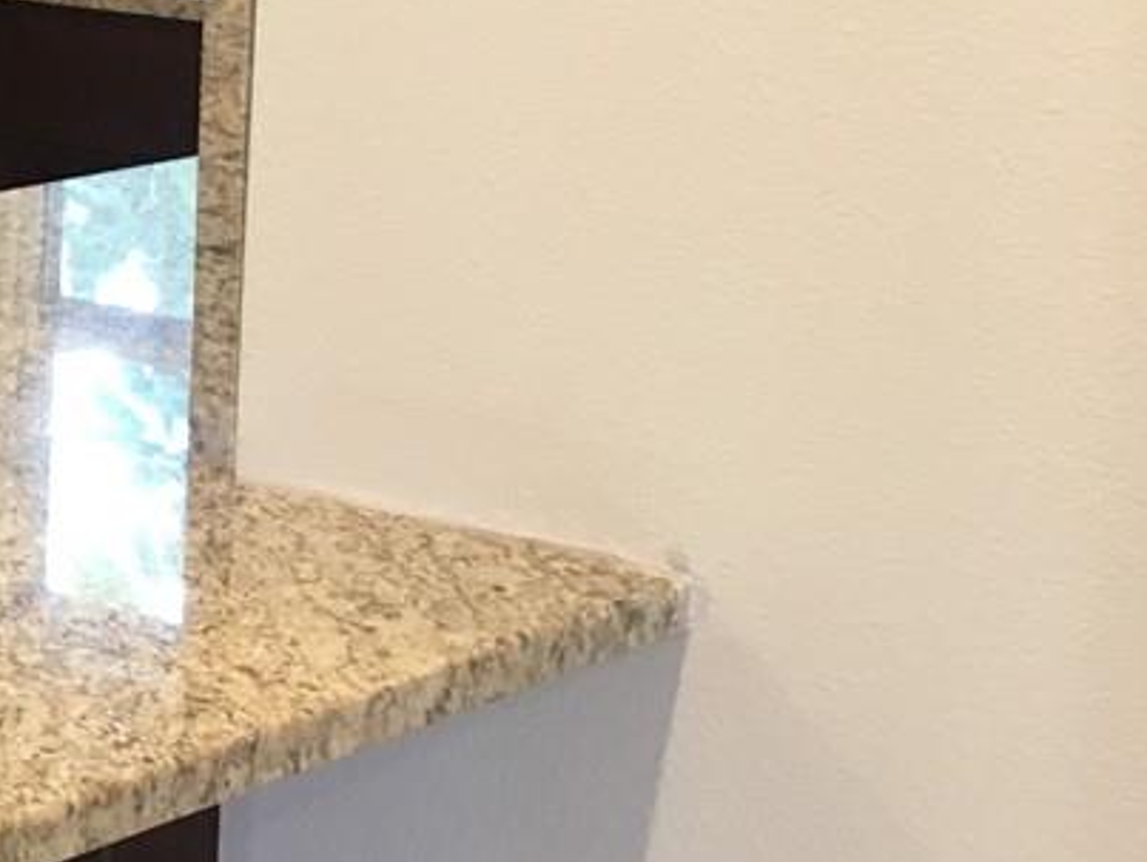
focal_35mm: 115
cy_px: -128
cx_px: -1076
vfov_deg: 12.6
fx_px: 3814
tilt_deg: -4.9
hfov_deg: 14.5
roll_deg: -0.3
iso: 80
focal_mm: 4.15
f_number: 2.2
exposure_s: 1/30
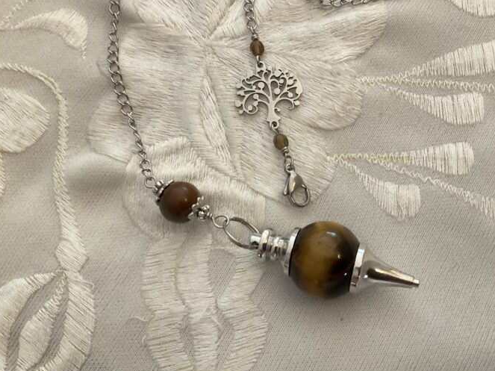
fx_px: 500
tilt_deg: -76.0
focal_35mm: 35
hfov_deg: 52.3
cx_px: 296
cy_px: 163
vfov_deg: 40.6
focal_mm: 3
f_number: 1.8
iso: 125
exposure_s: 1/50
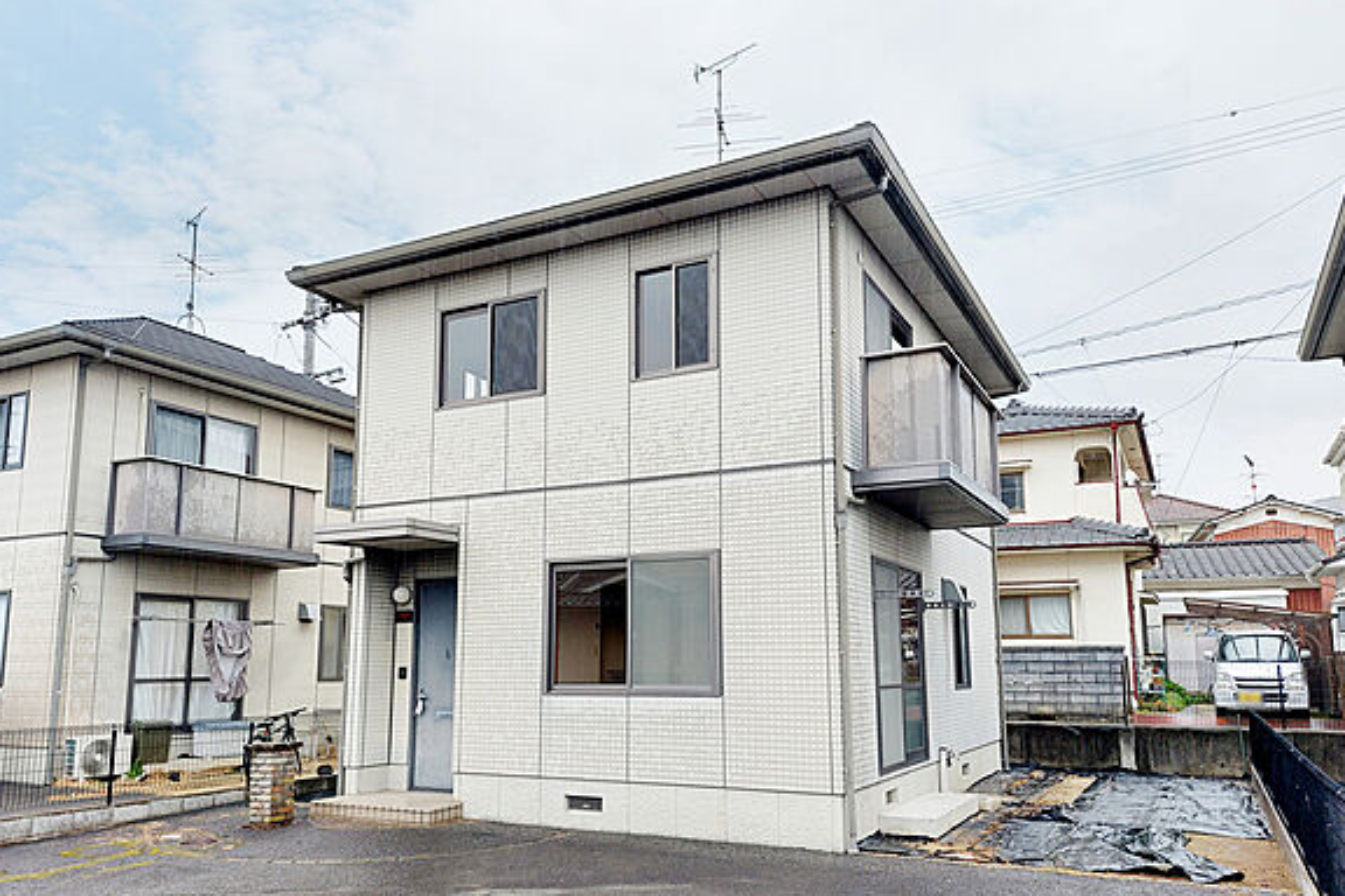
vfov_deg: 49.4
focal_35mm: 26
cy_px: 513
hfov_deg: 69.4
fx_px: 971
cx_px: 649
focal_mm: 5.23
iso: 40
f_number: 1.8
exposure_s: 1/120
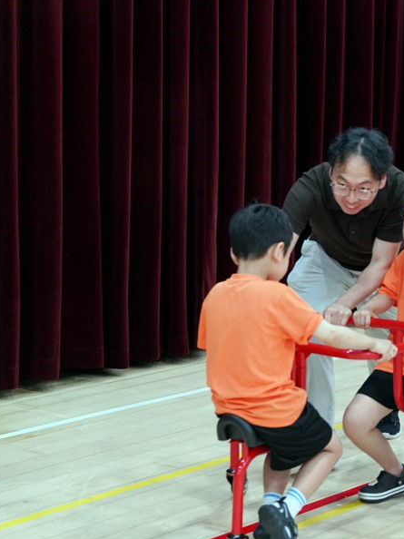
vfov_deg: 19.3
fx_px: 1588
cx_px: 402
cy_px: 270
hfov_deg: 14.3
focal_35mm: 102
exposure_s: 1/160
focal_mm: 70
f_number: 4
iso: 2500
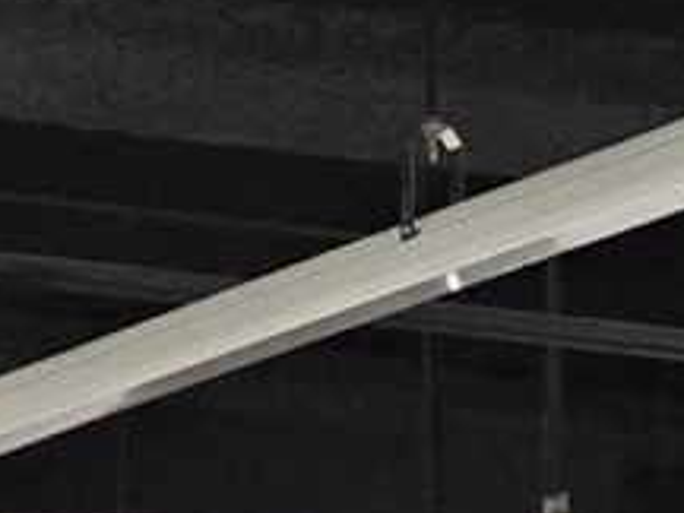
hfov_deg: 3.8
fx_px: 10097
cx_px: 1485
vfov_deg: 2.8
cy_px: 1852
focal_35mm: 511
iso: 250
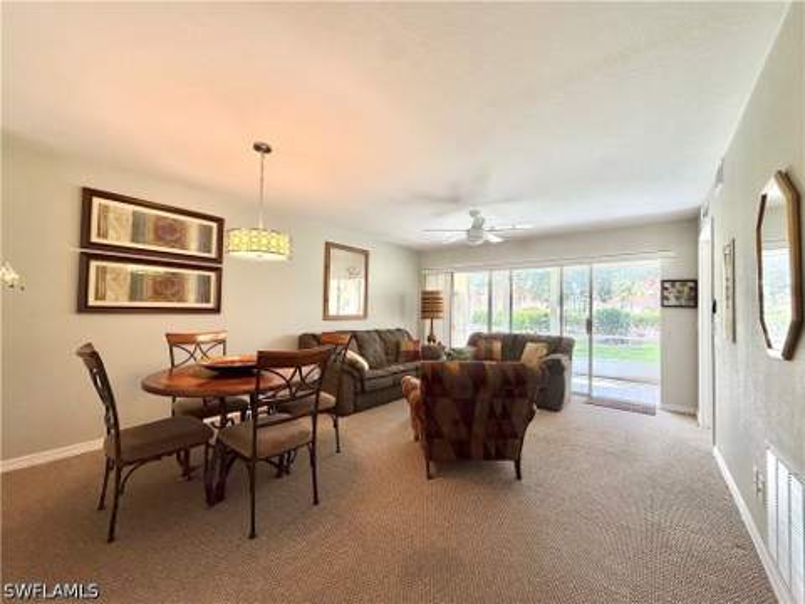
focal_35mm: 14
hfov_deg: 102.1
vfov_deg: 85.7
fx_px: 326
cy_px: 302
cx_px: 402
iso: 80
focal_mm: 2.22
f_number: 2.2
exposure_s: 1/120
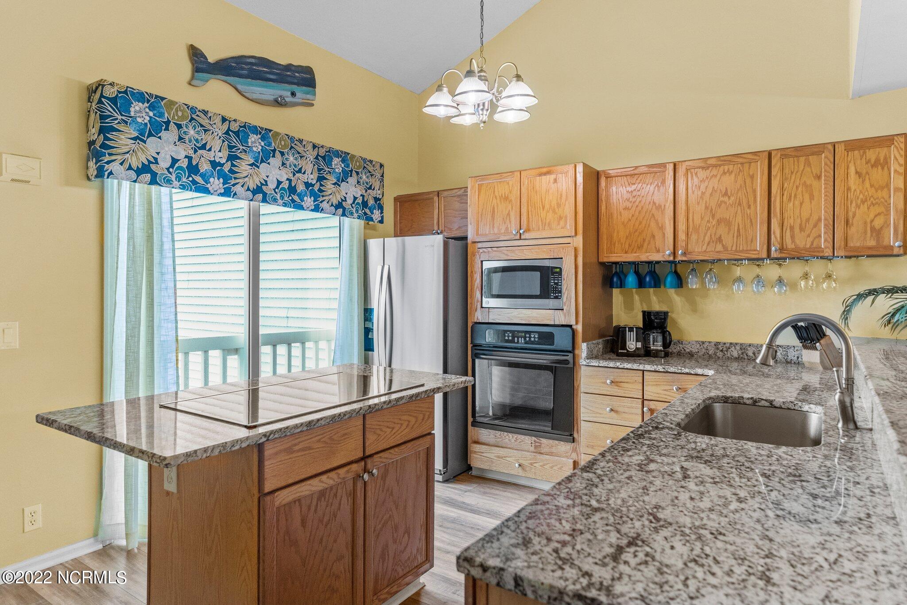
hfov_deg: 78.6
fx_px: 554
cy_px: 302
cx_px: 454
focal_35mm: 22
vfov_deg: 57.2
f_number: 4.5
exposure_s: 1/15
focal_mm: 22
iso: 1000
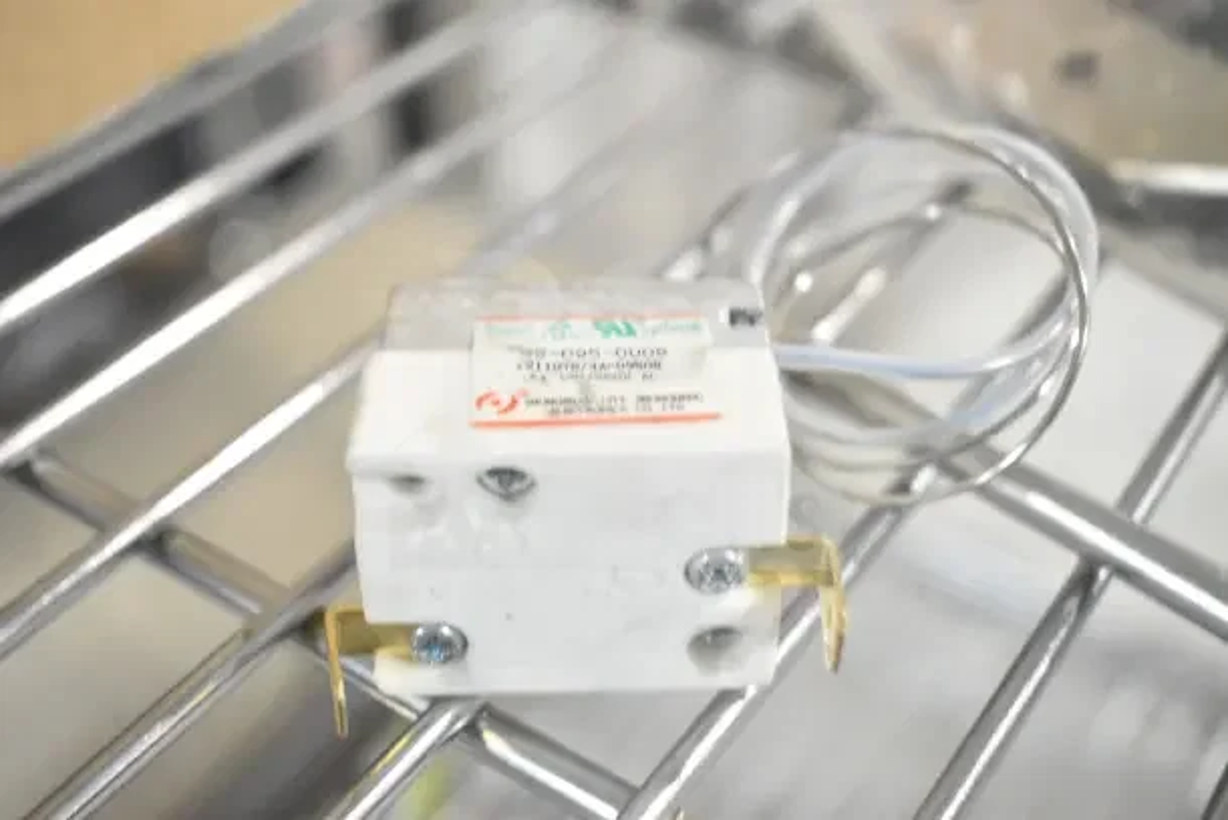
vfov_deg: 28.1
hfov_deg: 41.1
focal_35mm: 48
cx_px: 614
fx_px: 1638
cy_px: 410
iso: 1600
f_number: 4.5
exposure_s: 1/60
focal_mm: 32
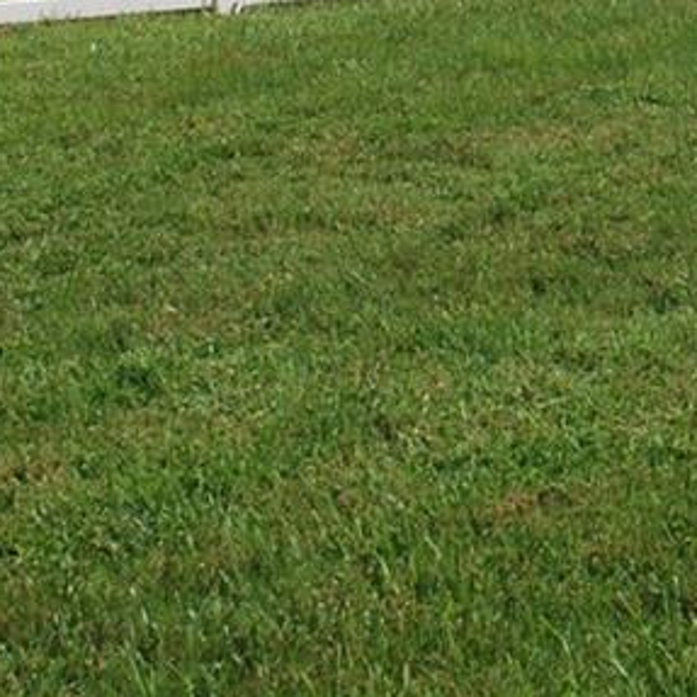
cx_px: 1076
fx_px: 3895
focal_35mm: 171
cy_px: -410
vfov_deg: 9.9
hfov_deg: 9.9
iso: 100
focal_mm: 24
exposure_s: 1/320
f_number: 9
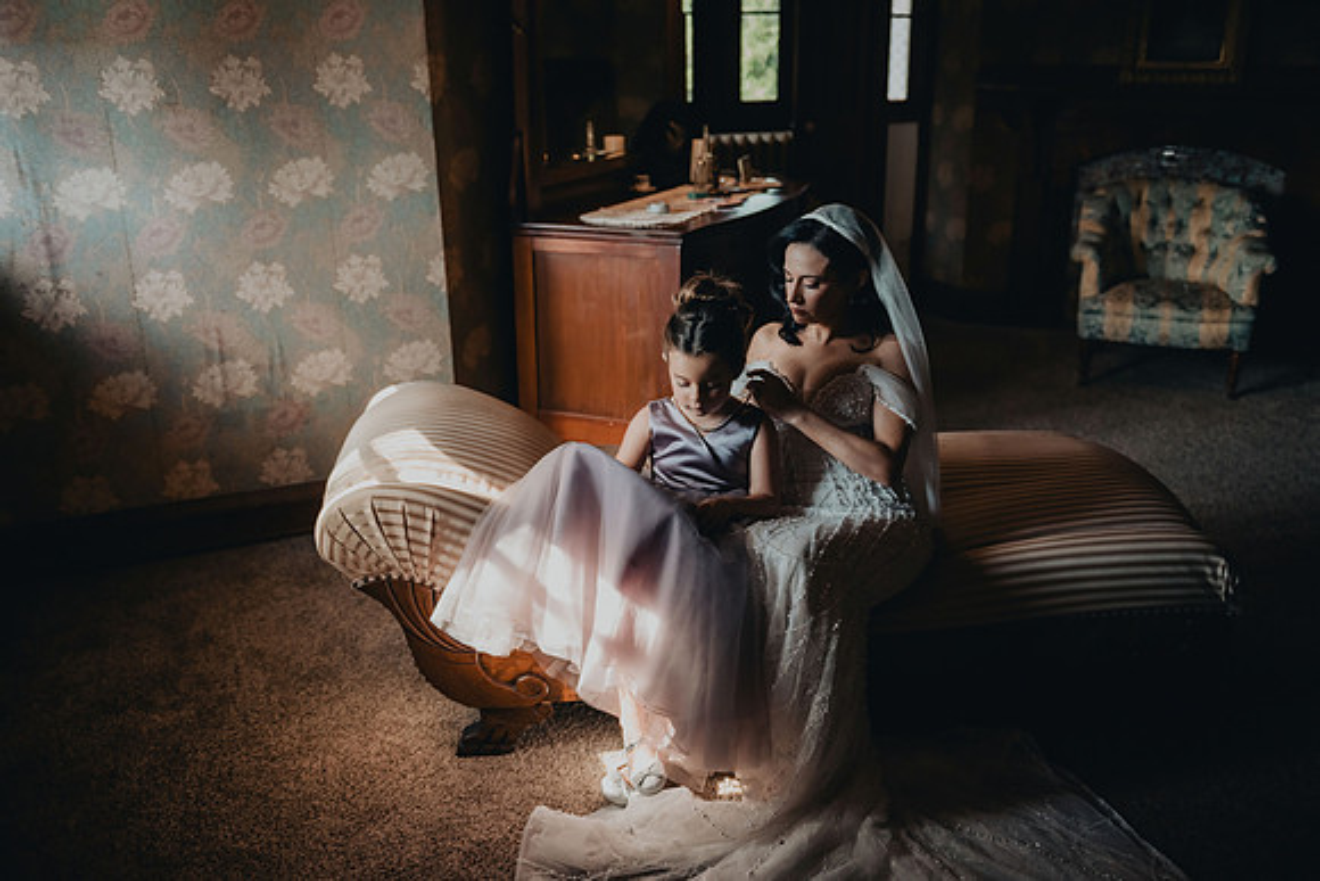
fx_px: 1174
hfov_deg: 58.7
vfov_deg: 41.1
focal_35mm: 32
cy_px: 440
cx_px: 660
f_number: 2.8
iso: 1250
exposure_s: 1/640
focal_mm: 32
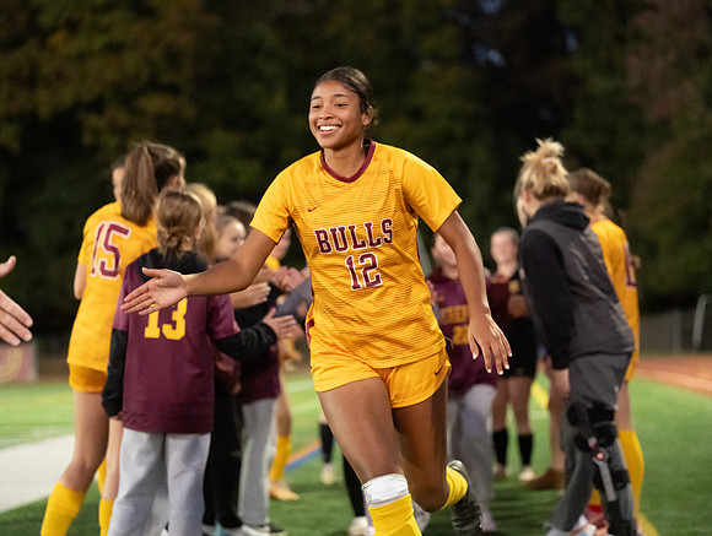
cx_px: 356
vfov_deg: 14.9
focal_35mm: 100
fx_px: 2056
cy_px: 268
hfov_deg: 19.6
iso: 16000
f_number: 2.8
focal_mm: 92
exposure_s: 1/640
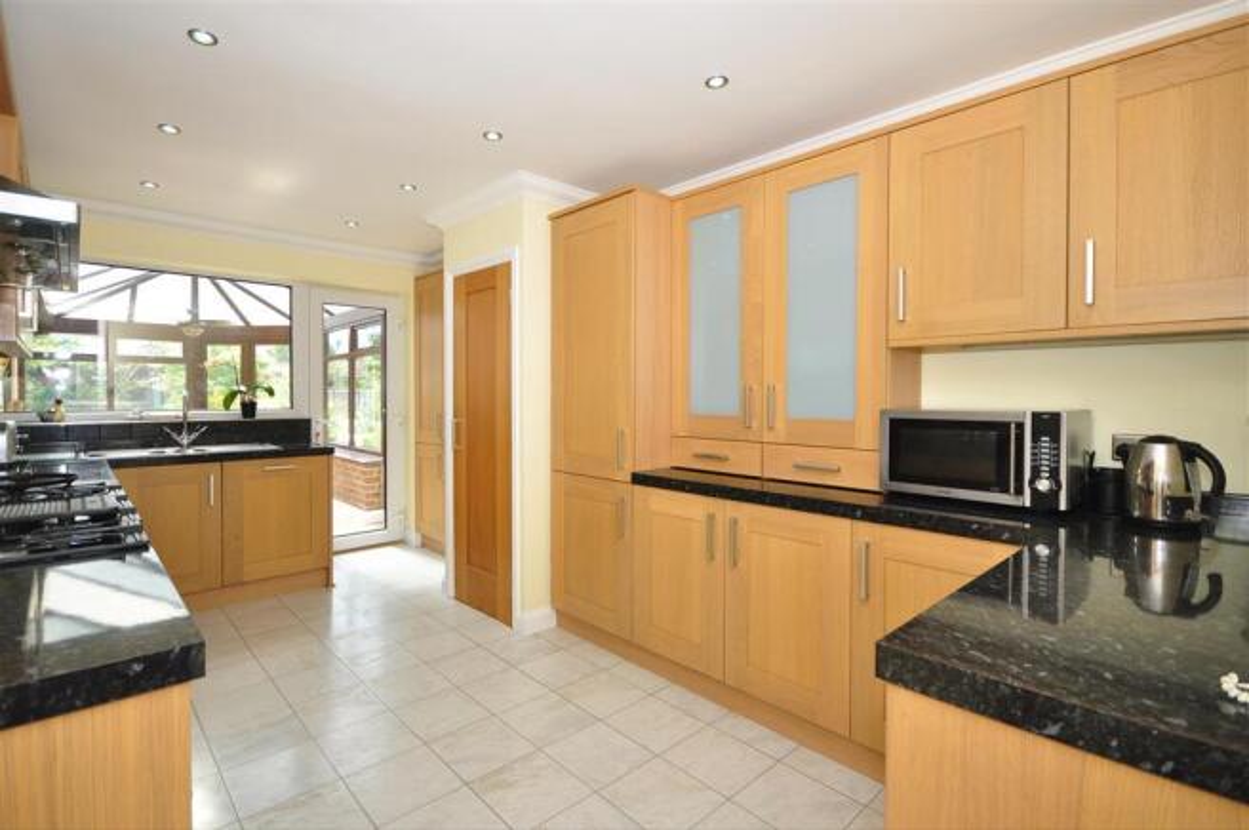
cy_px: 415
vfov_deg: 77.2
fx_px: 520
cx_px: 624
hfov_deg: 100.4
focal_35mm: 15
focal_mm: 10
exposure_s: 1/80
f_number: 4
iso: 200
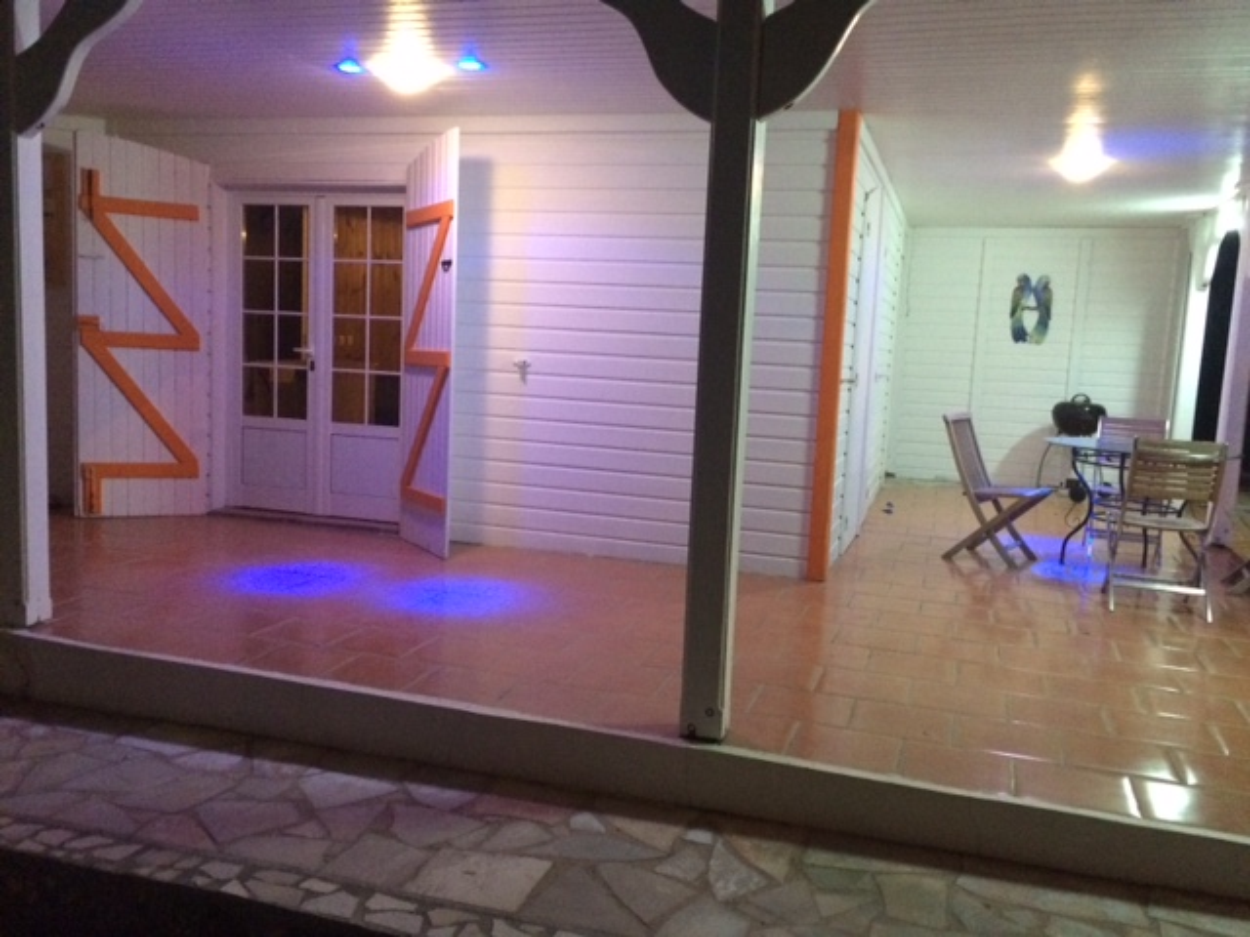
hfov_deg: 61.7
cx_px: 625
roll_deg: -3.0
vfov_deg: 48.2
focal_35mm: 29
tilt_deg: -6.9
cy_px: 468
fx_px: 1047
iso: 400
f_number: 2.2
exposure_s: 1/17
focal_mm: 4.15
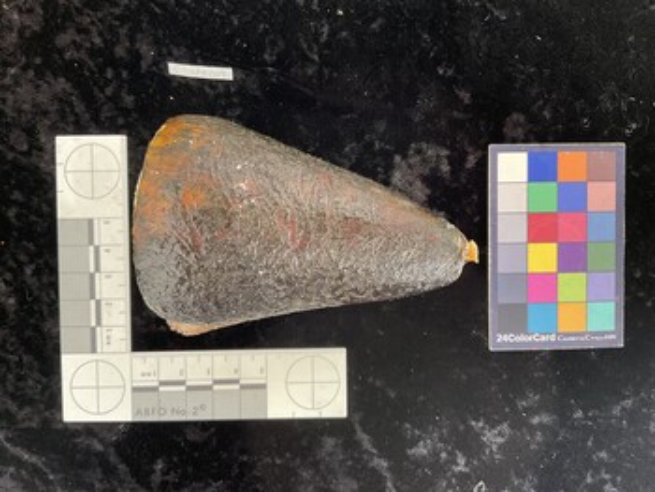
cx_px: 328
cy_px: 246
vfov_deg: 48.3
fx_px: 549
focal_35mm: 29
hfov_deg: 61.6
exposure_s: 1/60
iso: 100
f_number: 1.8
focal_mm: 3
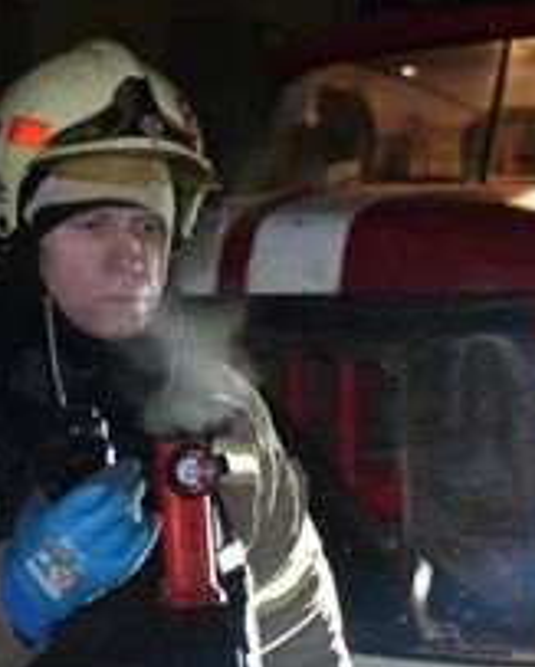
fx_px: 1679
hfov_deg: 18.1
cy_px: 356
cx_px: 276
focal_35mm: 85
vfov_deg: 22.4
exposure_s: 1/50
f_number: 2.8
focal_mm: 46
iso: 5000
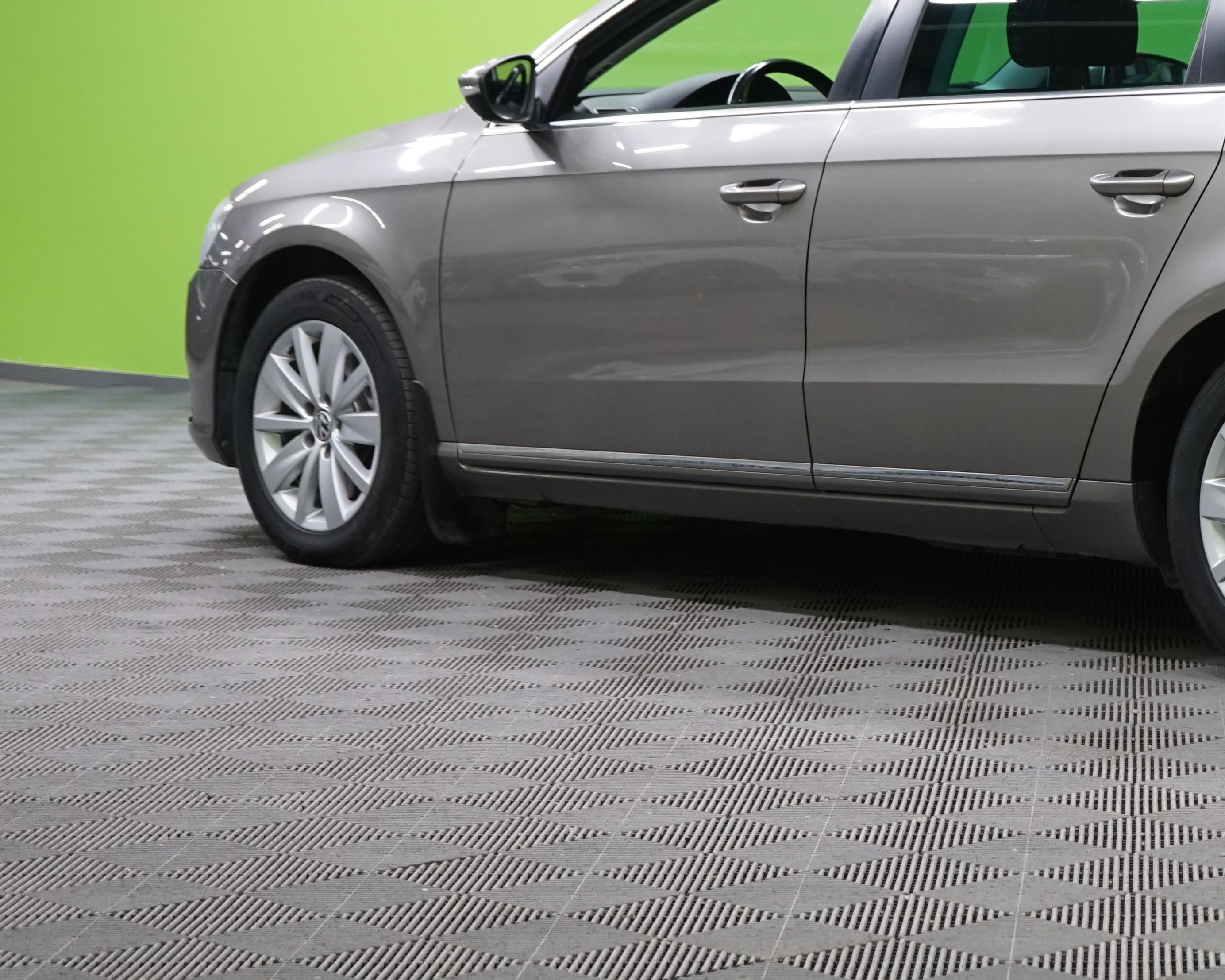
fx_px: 4278
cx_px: 1225
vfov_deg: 13.0
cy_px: 224
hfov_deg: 16.0
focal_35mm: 118
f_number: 5.6
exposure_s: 1/50
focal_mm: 58
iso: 1000
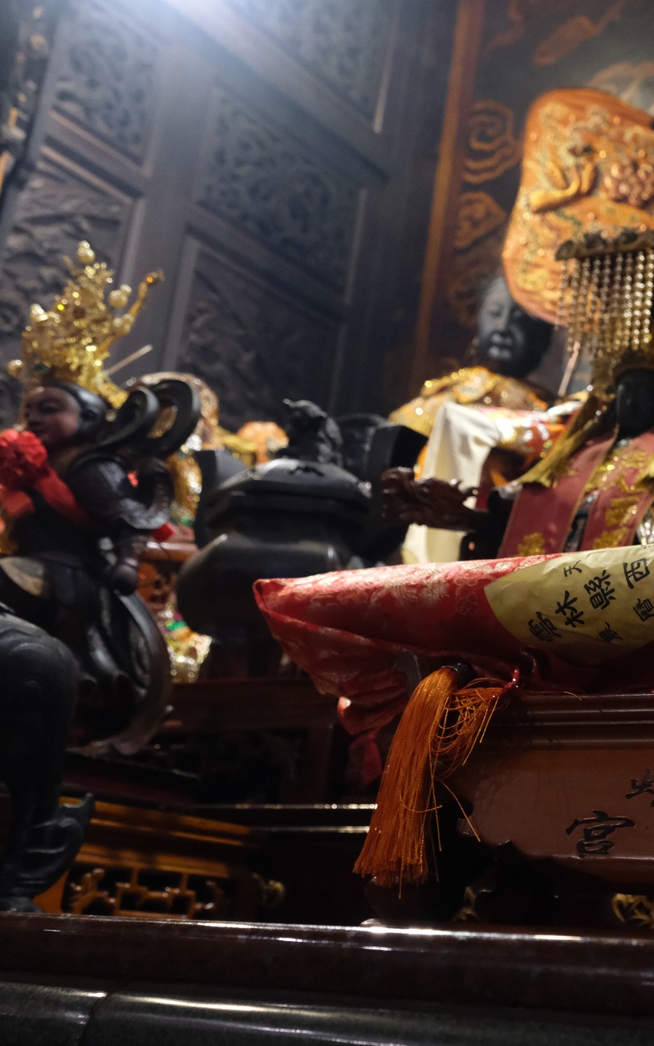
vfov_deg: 40.3
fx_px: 1426
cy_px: 532
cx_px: 758
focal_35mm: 50
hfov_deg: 23.8
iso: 4000
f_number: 6.4
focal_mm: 21.4
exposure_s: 1/125
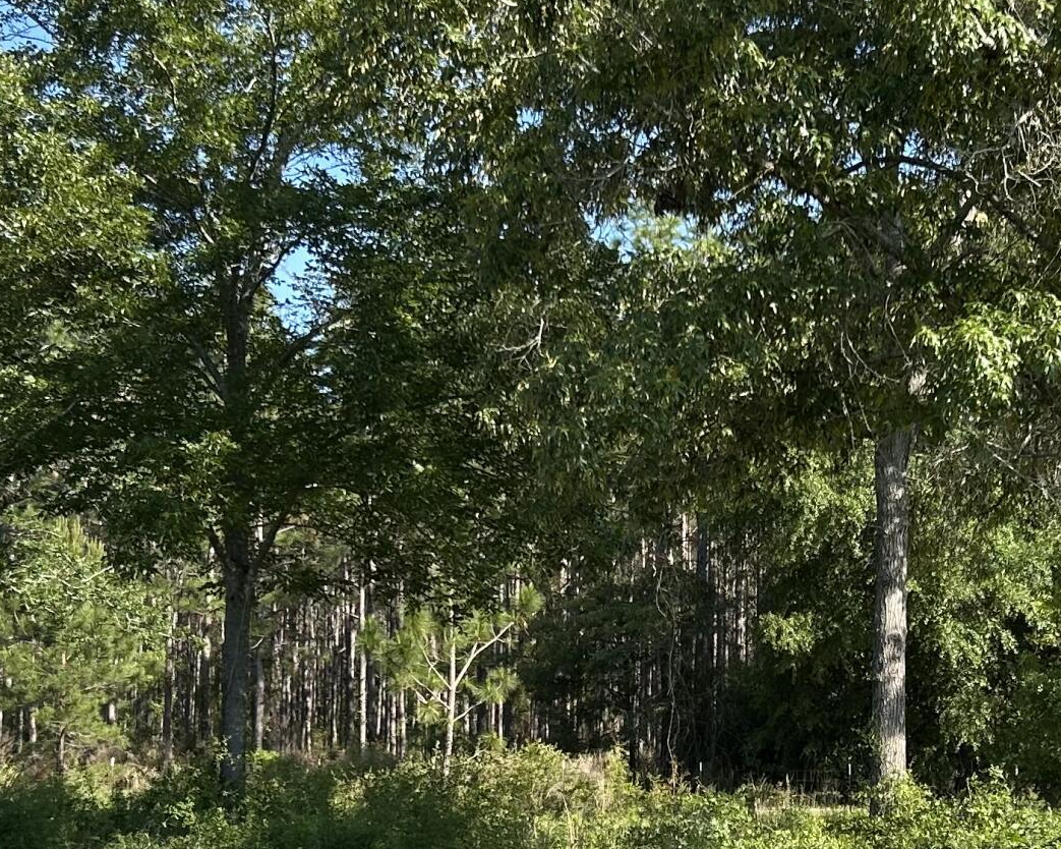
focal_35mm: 73
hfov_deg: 26.0
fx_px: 2292
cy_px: 647
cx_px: 689
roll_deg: +0.5
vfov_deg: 20.8
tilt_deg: +2.1
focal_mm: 5.7
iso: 50
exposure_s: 1/1295
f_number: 1.5
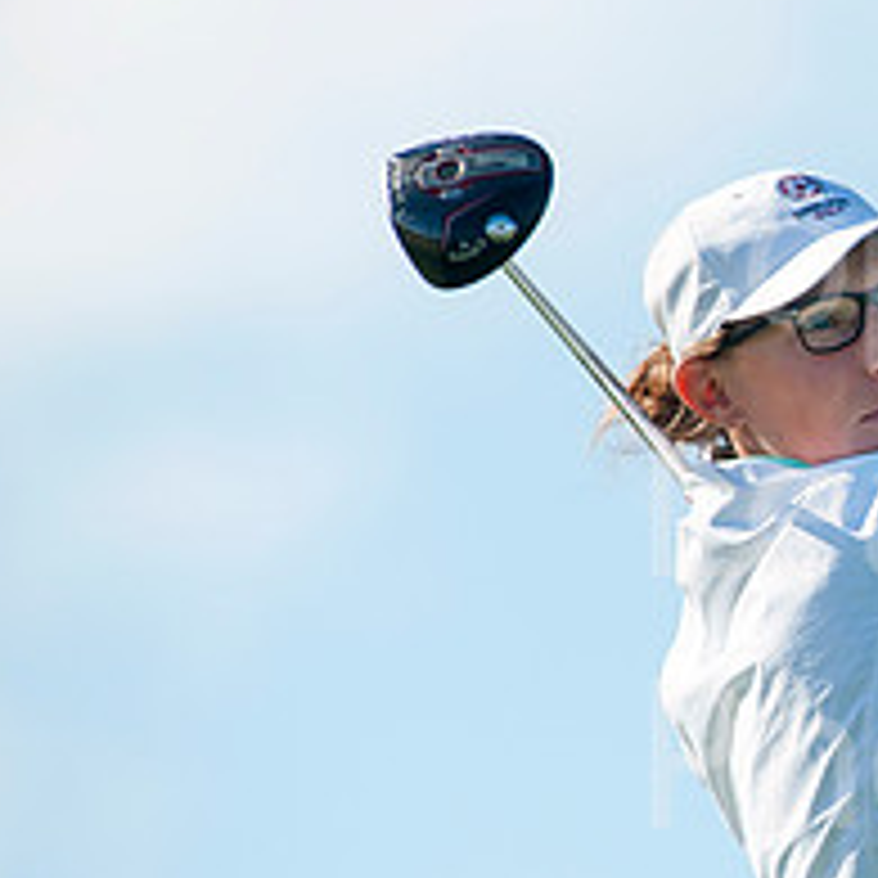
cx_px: 1234
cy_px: 545
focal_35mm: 757
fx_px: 21723
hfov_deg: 2.3
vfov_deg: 2.3
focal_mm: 300
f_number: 7.1
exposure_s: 1/4000
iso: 500
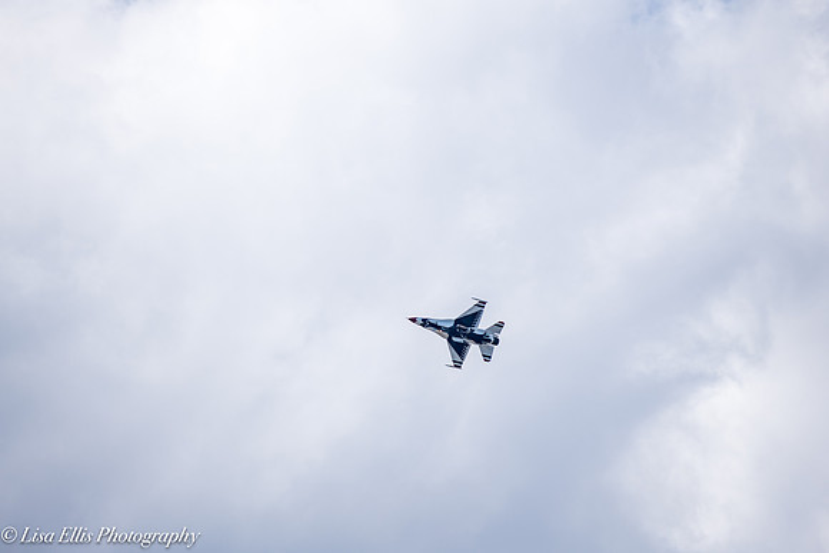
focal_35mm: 240
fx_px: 5528
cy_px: 276
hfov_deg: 8.6
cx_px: 414
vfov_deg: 5.7
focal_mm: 200
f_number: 5
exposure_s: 1/1250
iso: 100
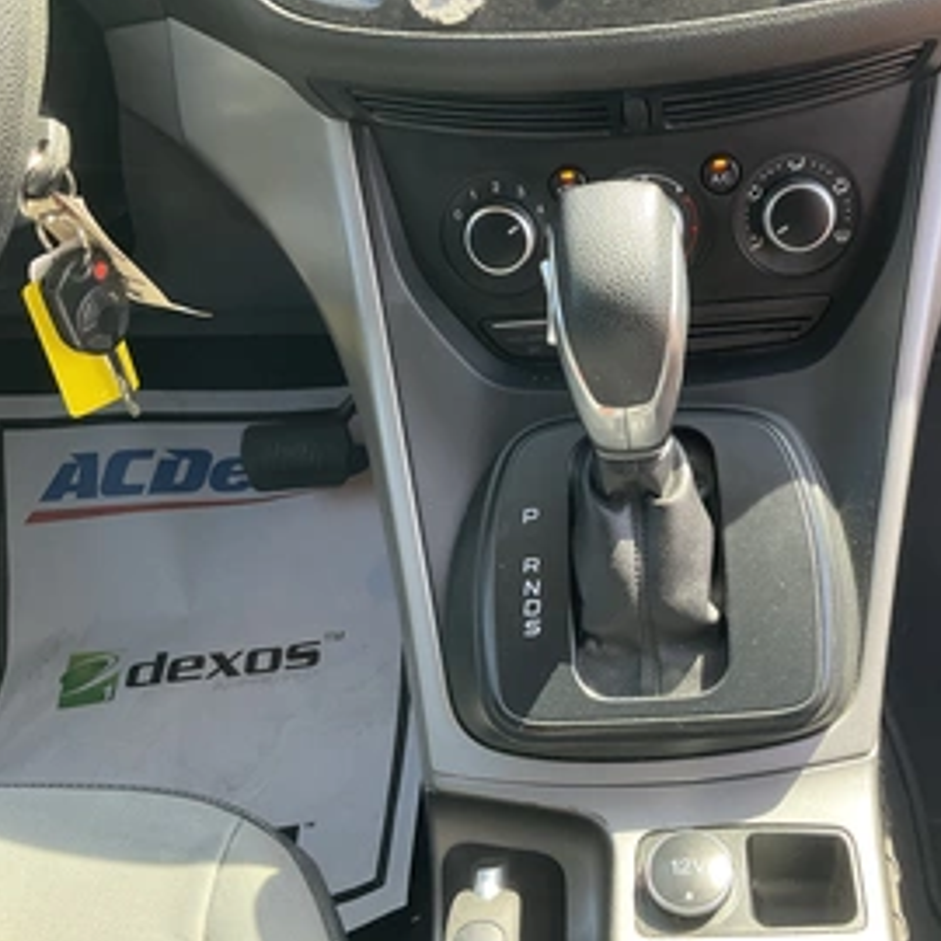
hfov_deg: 43.2
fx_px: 1169
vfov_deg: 43.9
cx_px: 634
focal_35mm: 38
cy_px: 464
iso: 50
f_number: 1.8
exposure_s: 1/122
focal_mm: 3
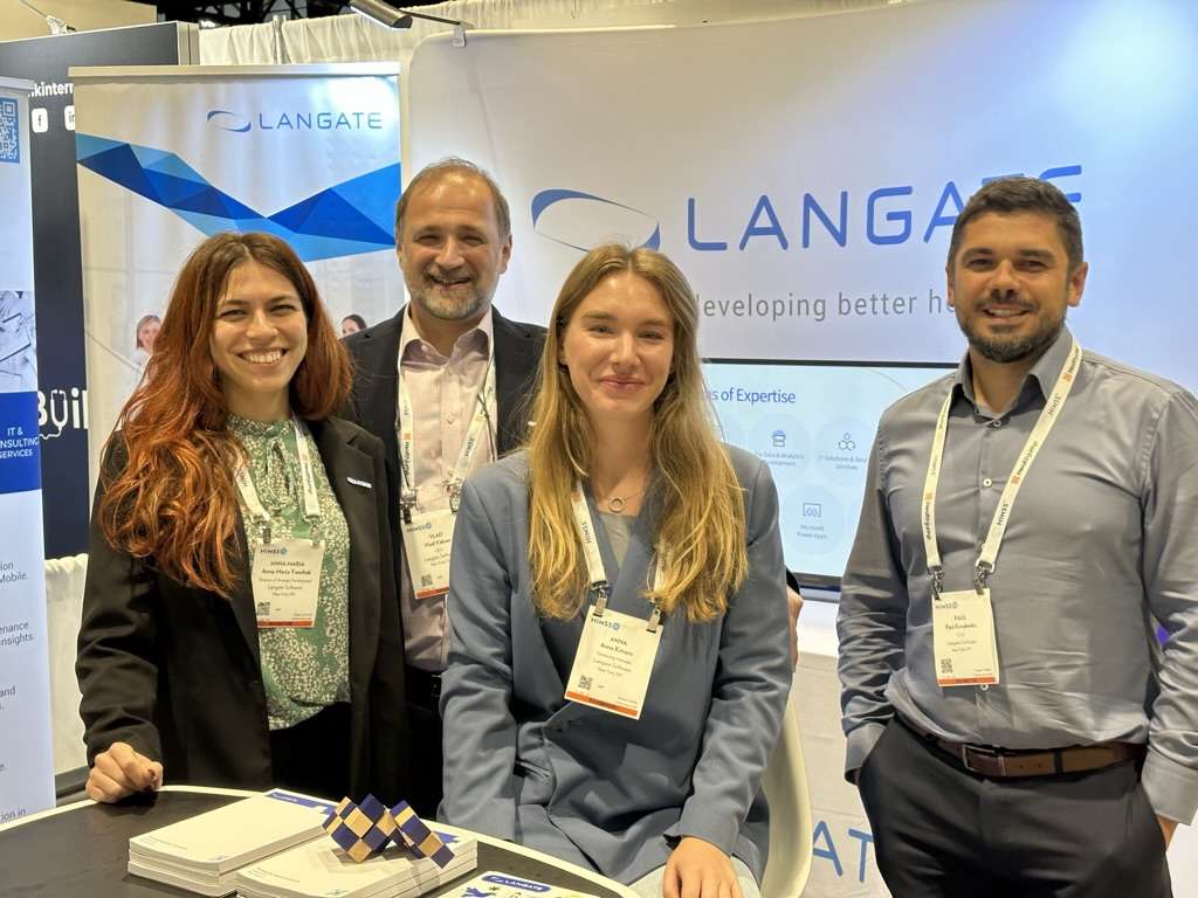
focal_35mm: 48
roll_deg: -0.3
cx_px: 599
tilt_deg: -5.8
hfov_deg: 39.7
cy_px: 449
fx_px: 1661
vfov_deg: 30.3
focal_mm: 6.86
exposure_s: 1/60
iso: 125
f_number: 1.78
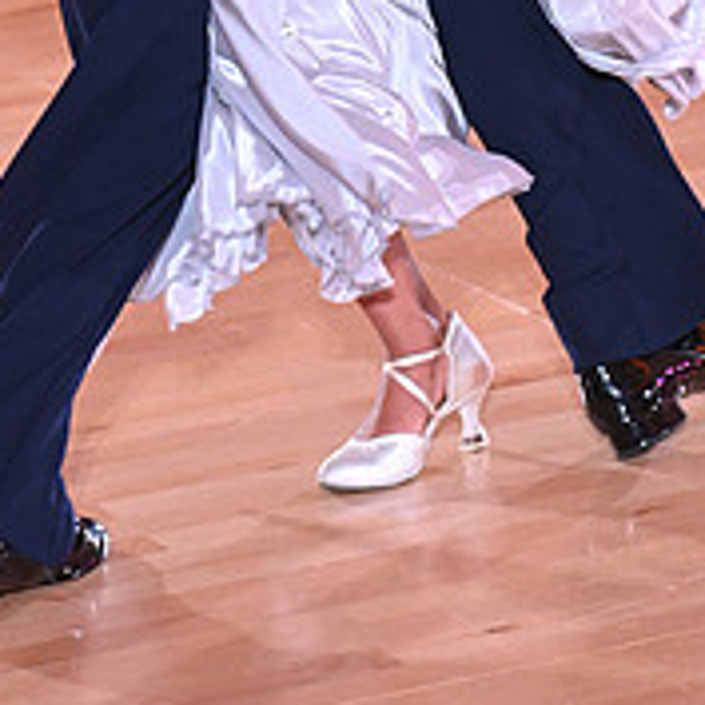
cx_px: 209
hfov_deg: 7.3
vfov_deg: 7.2
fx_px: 5530
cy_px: -426
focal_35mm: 240
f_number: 4.5
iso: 5000
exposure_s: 1/400
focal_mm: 86
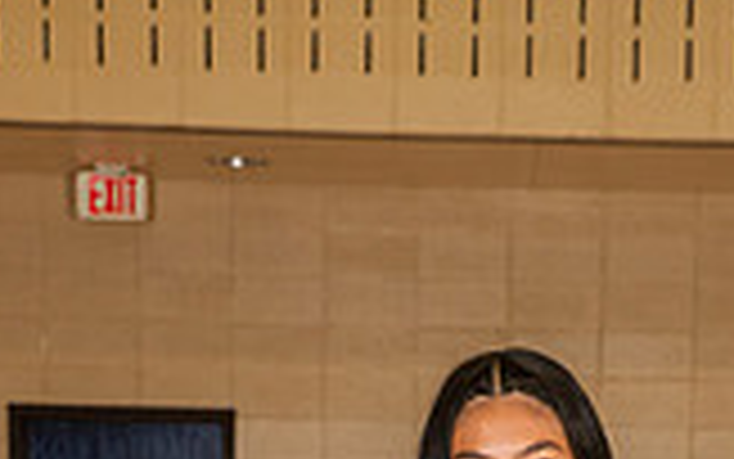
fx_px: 2922
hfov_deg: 14.3
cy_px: 981
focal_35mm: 146
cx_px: 518
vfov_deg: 8.4
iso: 1000
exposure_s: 1/250
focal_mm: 52
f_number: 7.1
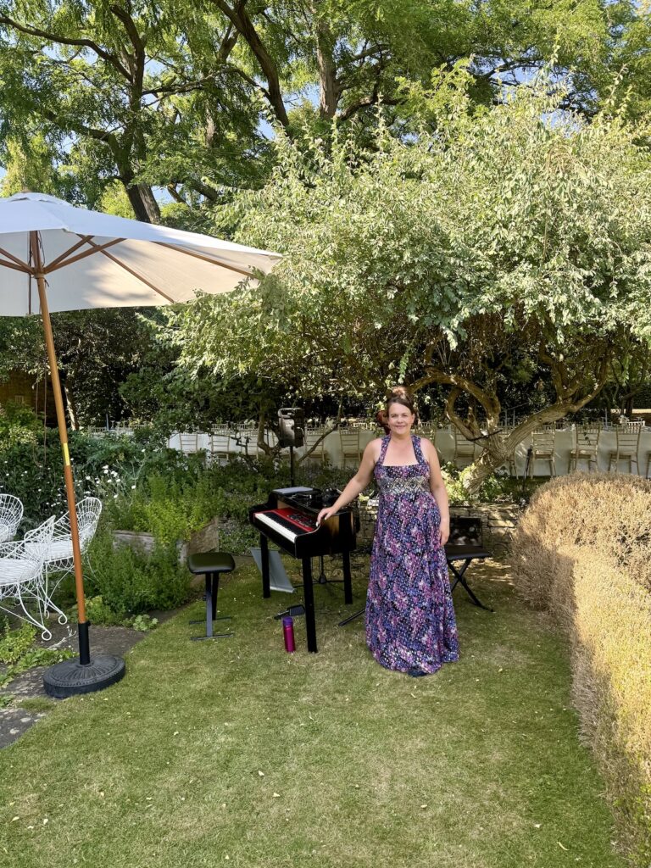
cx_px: 326
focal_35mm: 24
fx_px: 602
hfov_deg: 56.8
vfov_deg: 71.6
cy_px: 434
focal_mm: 6.76
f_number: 1.78
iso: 100
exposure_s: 1/683
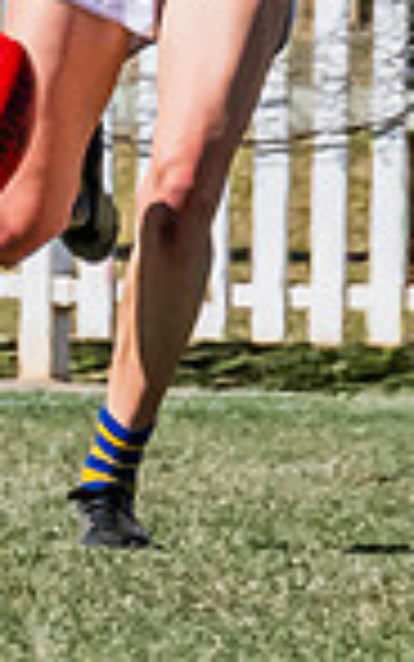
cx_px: 85
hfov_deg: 0.4
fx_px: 64096
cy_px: -50
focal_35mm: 3554
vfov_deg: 0.6
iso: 800
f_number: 14
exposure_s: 1/1600
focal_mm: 420
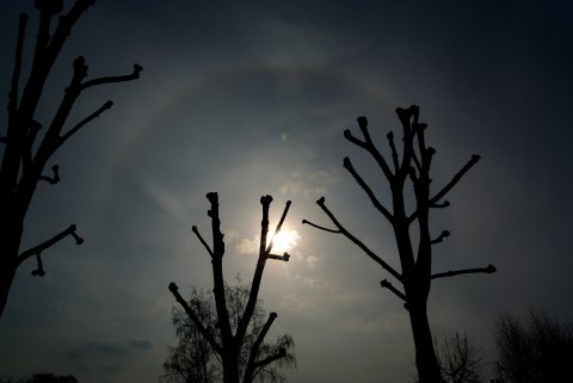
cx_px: 286
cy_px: 192
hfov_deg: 67.3
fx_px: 430
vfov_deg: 48.0
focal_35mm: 27
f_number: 11
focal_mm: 10
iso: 100
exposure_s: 1/2500
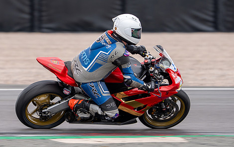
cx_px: 63
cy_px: 70
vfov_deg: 2.1
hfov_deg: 3.3
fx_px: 4033
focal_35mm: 632
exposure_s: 1/400
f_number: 5
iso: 400
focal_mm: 400
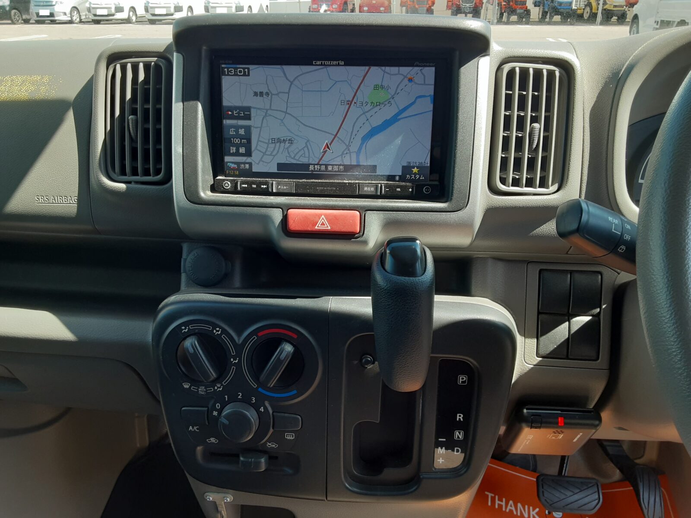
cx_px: 346
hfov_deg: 65.3
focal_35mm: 27
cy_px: 259
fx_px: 539
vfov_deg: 51.4
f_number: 1.9
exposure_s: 1/100
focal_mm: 2.91
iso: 40
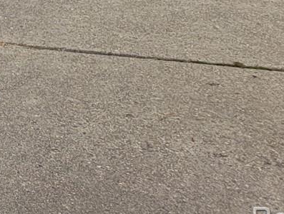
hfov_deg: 12.4
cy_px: -312
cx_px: -339
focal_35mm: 134
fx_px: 1100
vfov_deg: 9.7
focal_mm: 5.4
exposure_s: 1/1930
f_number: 1.8
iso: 40
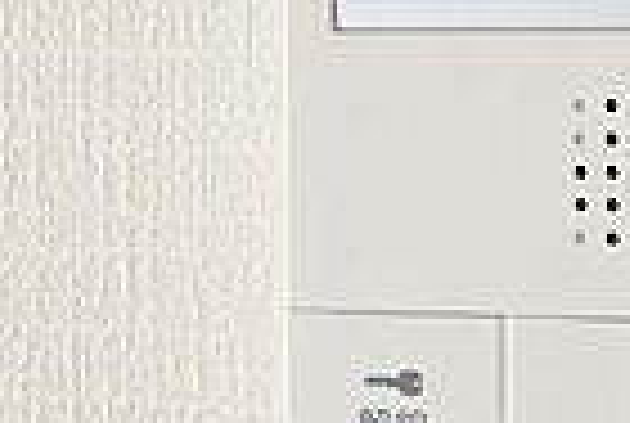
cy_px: -126
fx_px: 2876
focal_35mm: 164
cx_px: 706
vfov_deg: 8.3
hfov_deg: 12.3
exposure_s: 1/50
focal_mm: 24
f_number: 5
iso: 100
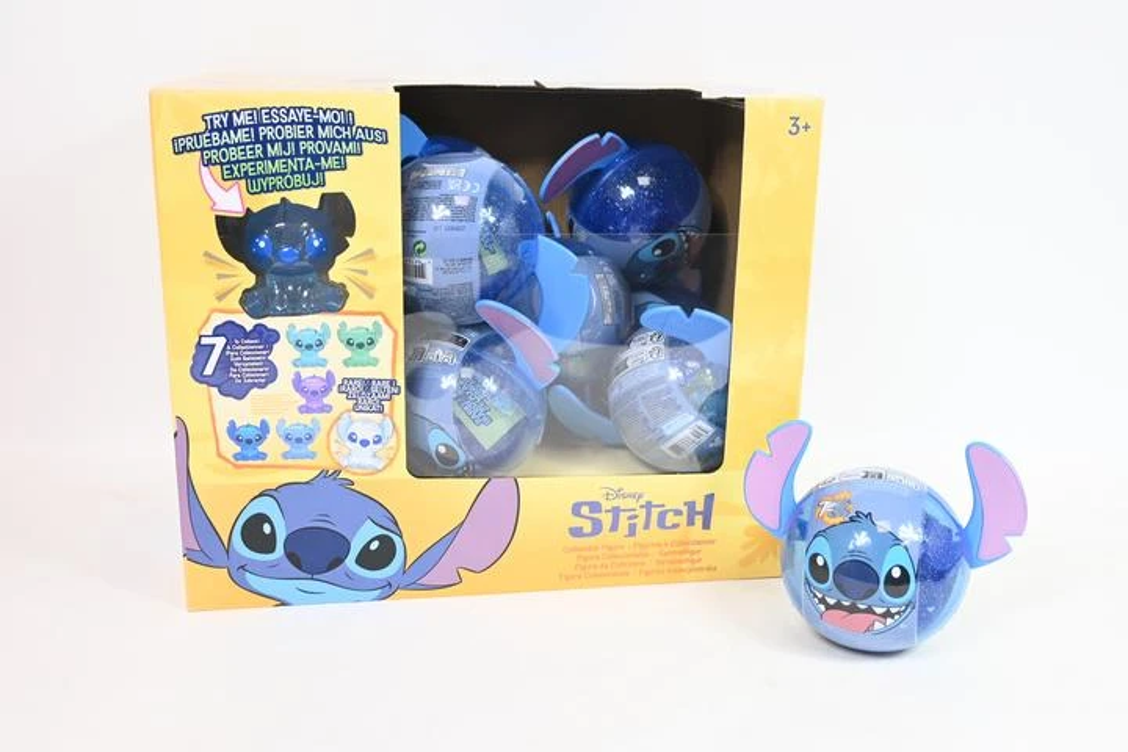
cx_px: 564
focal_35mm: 37
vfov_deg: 36.2
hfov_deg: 52.2
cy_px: 376
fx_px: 1151
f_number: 4.2
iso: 720
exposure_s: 1/125
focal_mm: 24.5
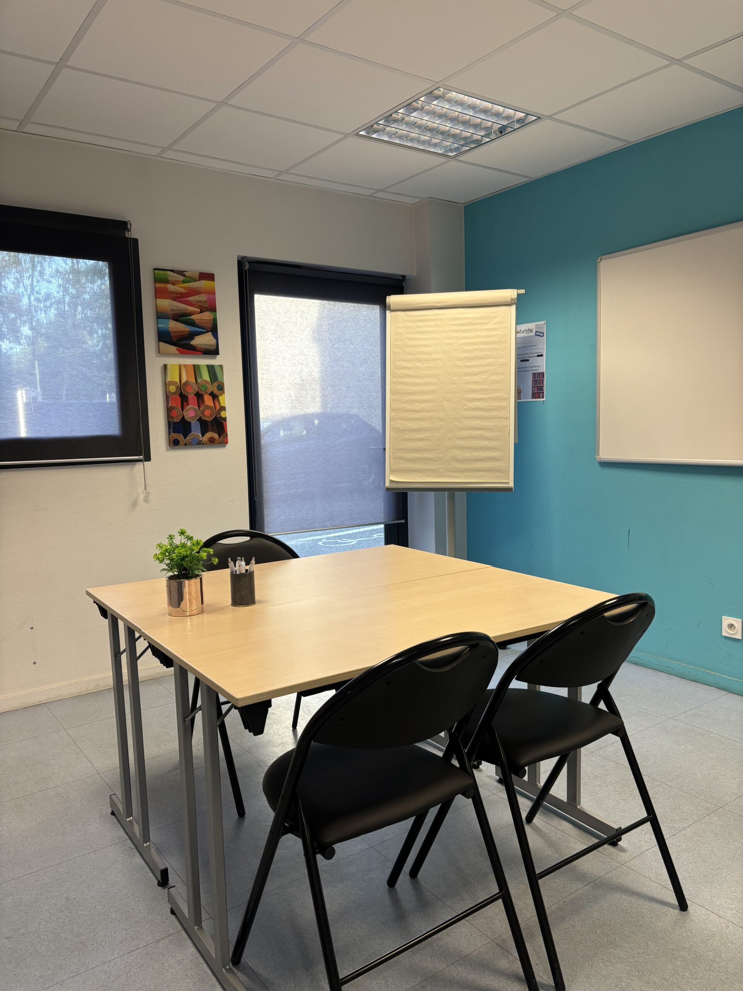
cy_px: 496
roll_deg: +0.8
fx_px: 744
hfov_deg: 53.1
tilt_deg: -6.6
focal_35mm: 26
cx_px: 372
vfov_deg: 67.3
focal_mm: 5.96
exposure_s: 1/100
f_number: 1.6
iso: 100
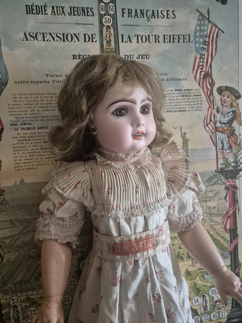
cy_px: 162
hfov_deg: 58.9
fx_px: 214
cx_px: 121
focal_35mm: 23
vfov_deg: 73.9
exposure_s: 1/100
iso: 2000
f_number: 1.8
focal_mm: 5.4
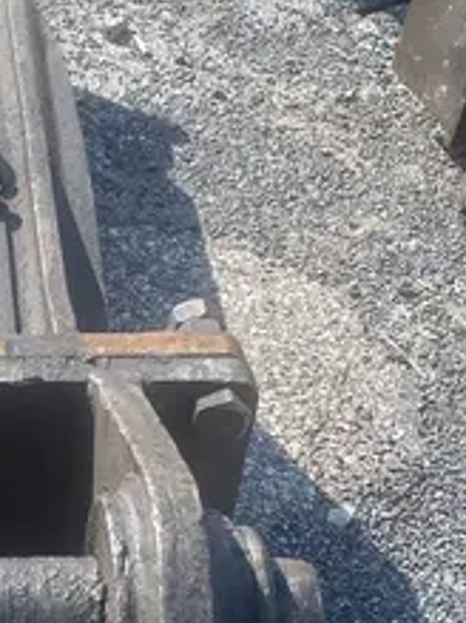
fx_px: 1563
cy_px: 468
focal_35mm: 87
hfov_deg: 16.1
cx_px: -145
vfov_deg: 22.3
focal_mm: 4.25
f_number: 1.8
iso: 32
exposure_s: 1/990
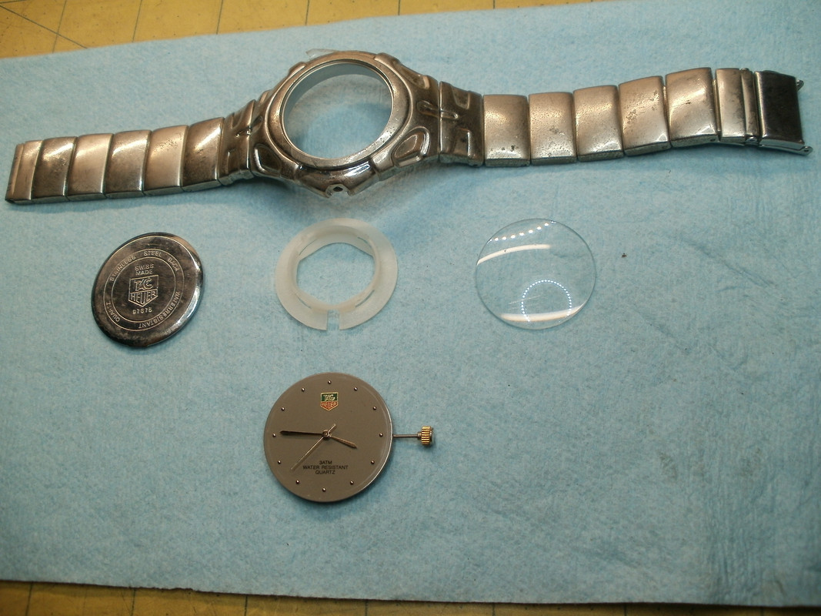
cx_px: 410
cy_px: 308
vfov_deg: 39.6
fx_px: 854
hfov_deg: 51.4
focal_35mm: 36
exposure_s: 1/80
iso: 100
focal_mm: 6.3
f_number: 3.5
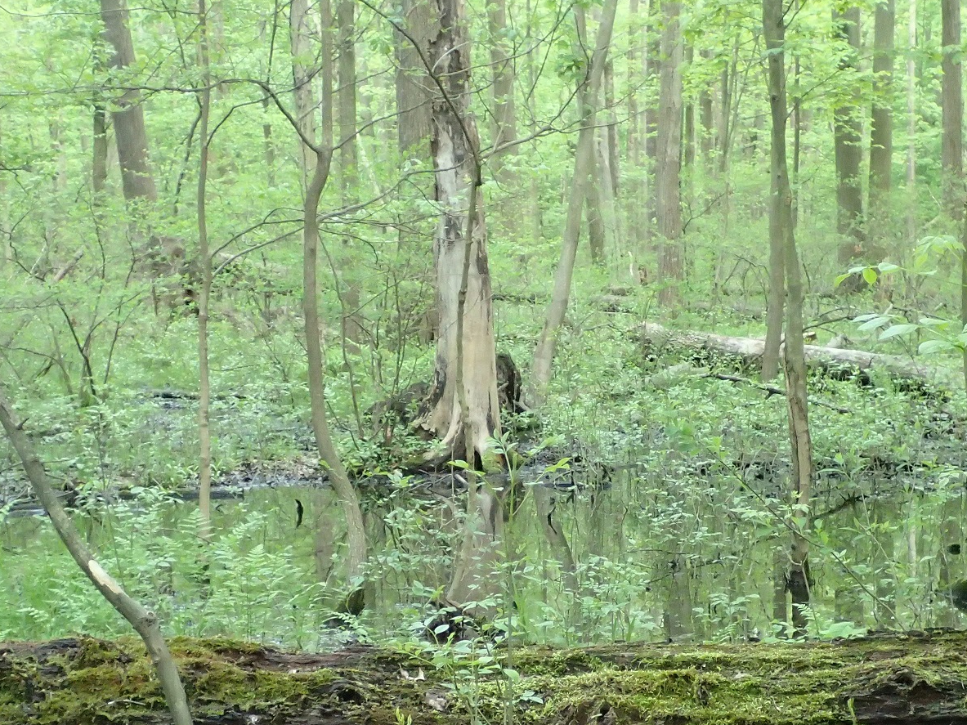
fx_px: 2067
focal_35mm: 74
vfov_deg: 19.7
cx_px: 547
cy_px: 580
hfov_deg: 26.3
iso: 800
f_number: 2.7
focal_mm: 6.86
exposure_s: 1/40
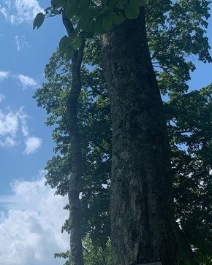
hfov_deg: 26.0
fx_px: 447
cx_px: 29
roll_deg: +3.9
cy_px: 141
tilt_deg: +18.2
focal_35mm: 57
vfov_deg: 33.0
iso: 25
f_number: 1.8
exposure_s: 1/4464
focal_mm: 4.25
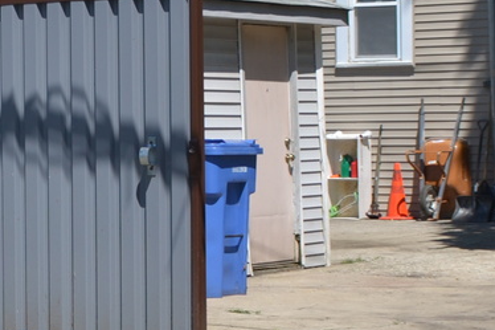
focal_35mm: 169
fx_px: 2323
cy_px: 139
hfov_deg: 11.8
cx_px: -185
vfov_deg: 8.1
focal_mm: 26
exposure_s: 1/800
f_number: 4.2
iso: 100
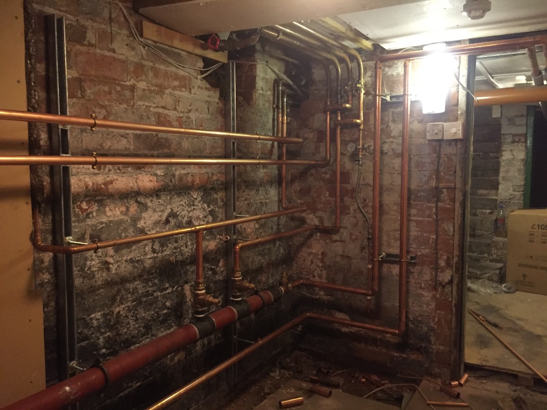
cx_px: 274
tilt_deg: -4.8
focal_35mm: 29
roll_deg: -1.2
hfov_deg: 61.7
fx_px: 458
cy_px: 205
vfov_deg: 48.2
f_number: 2.2
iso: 320
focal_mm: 4.15
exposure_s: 1/17
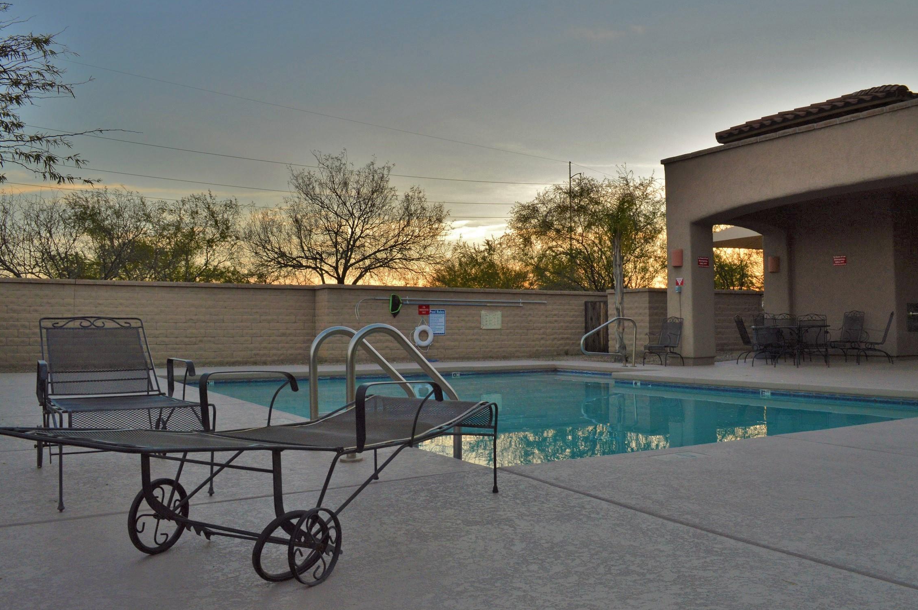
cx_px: 470
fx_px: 764
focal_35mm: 30
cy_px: 285
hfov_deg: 62.0
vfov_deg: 43.5
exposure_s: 1/100
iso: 400
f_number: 9
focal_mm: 18
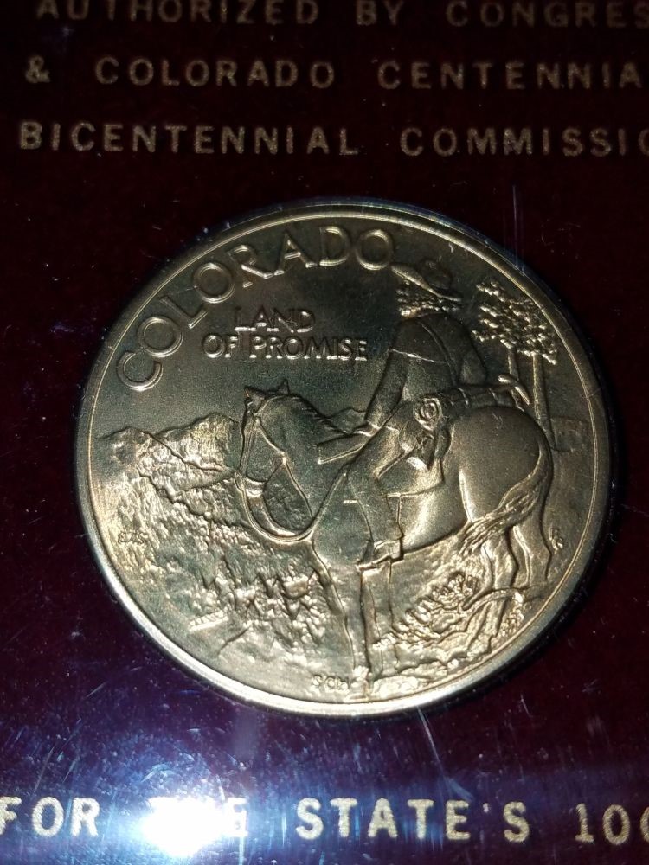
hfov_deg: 53.1
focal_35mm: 26
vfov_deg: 67.3
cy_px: 432
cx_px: 324
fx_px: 650
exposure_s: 1/1116
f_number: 1.7
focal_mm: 4.2
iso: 50
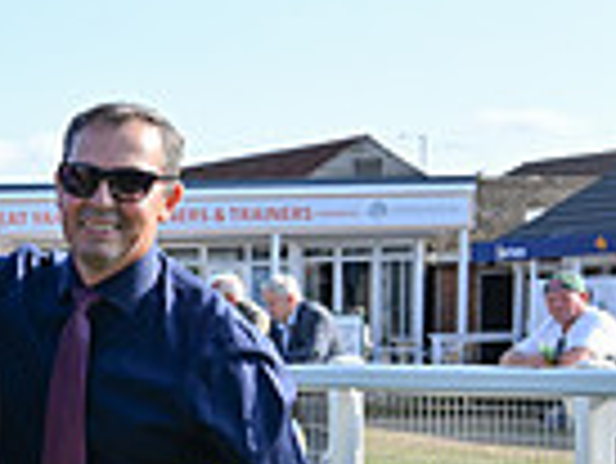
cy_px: 493
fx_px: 2173
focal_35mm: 122
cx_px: -576
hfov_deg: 13.9
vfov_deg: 12.0
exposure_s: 1/1000
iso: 500
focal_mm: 30
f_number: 6.3
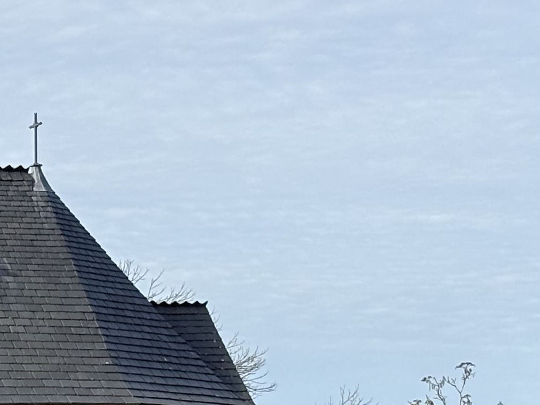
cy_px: 392
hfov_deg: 10.4
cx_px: -255
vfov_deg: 8.0
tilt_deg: +3.8
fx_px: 2886
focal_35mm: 185
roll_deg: +1.0
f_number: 1.6
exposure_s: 1/2212
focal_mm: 5.96
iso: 32
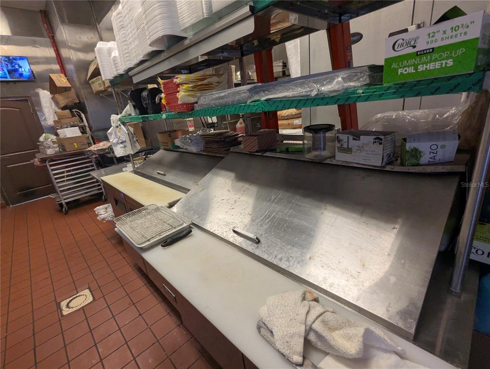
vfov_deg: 78.2
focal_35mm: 16
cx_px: 245
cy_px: 184
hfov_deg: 94.4
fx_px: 227
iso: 258
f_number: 2.2
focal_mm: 2.35
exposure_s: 1/78.2
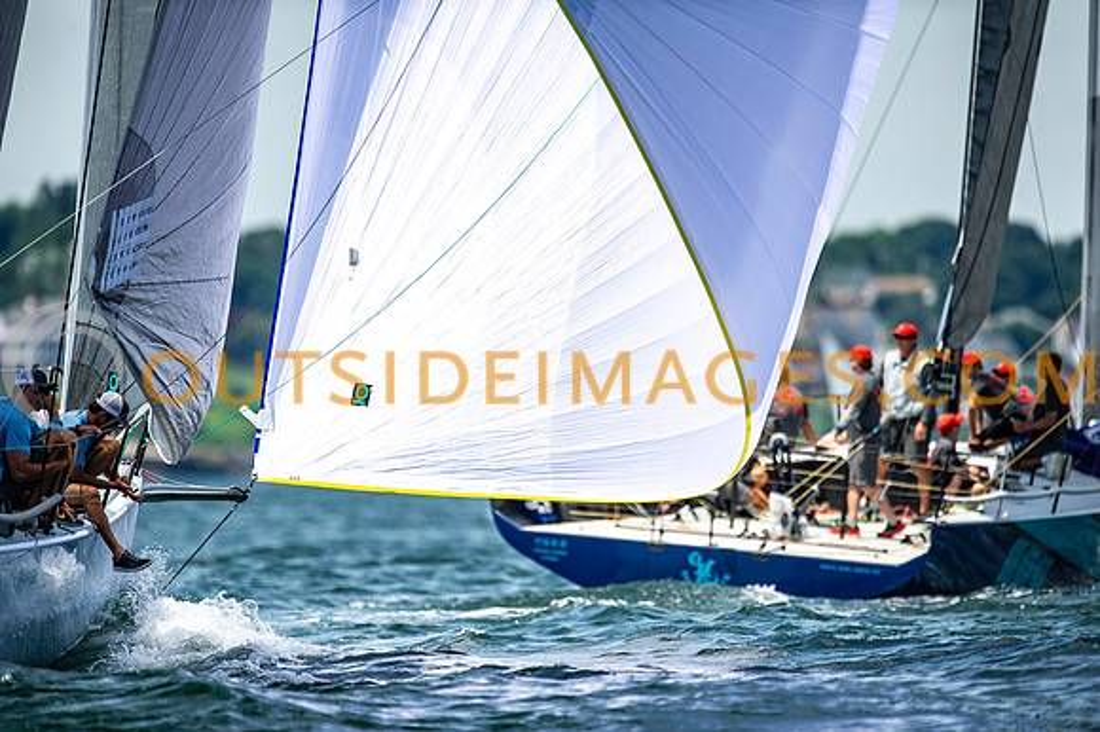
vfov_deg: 2.3
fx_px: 18322
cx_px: 550
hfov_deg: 3.4
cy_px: 366
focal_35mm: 600
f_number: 5
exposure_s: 1/4000
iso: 400
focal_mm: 600
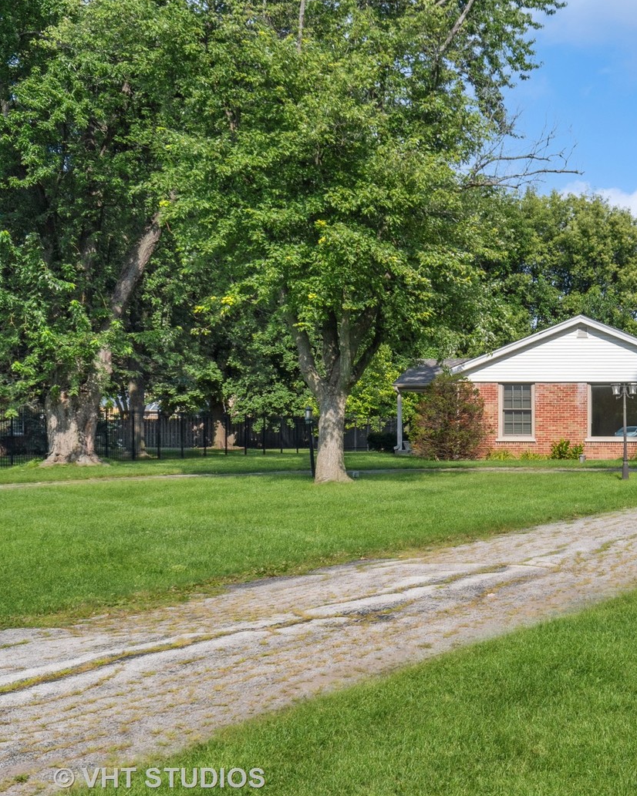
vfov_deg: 35.4
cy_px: 405
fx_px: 1249
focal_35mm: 53
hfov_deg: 27.2
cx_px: 612
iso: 200
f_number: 9
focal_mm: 24
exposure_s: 1/640
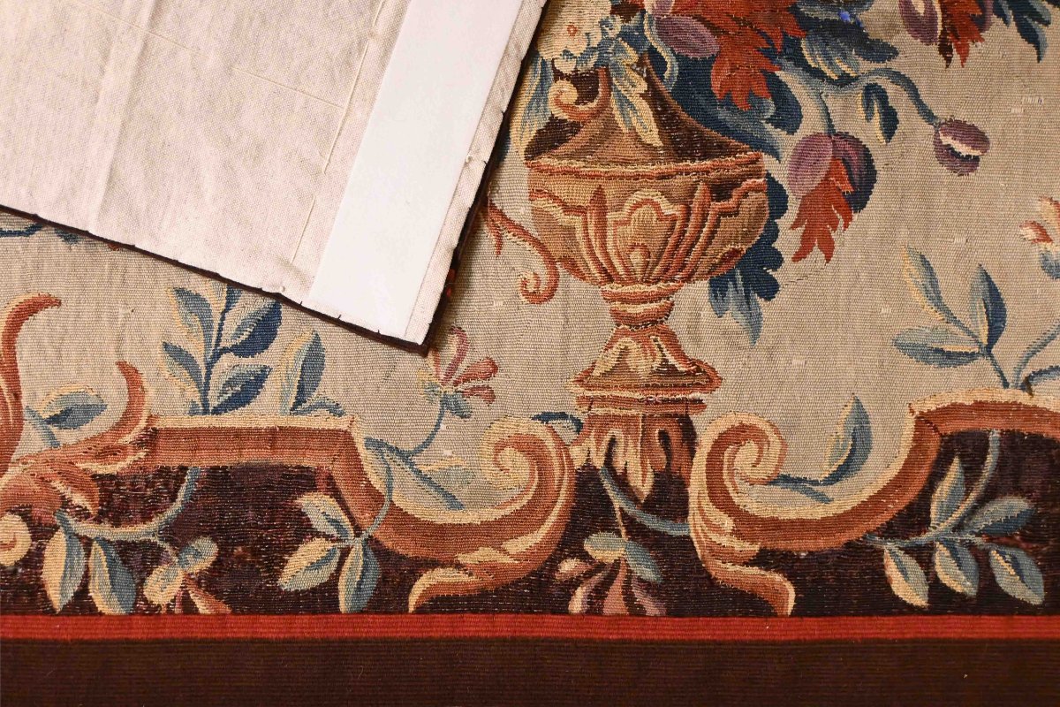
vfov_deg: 28.5
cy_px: 354
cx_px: 530
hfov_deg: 41.7
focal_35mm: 47
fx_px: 1391
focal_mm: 31.5
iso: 4000
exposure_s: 1/160
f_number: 5
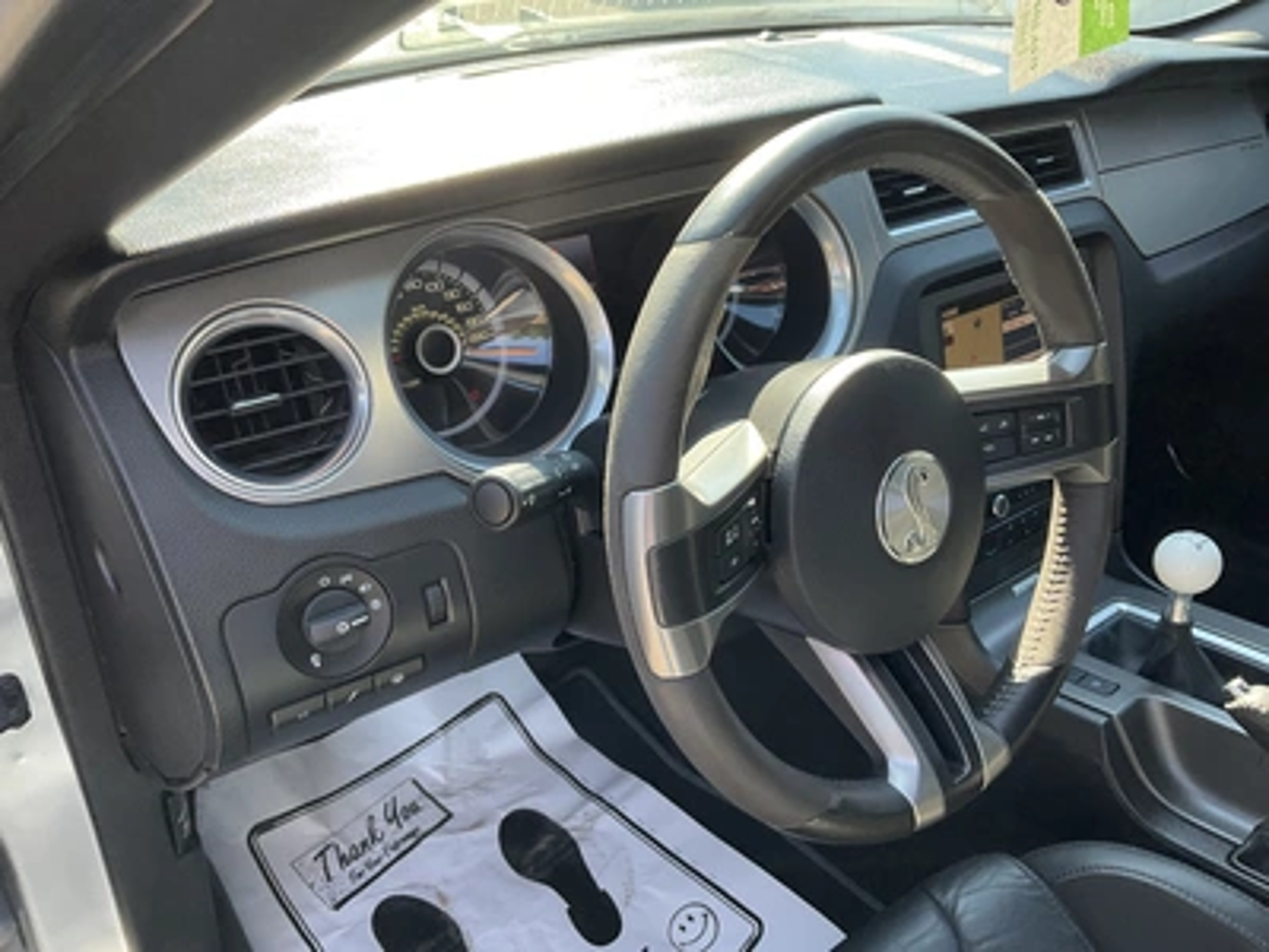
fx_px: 1063
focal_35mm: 29
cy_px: 476
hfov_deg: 61.7
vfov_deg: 48.2
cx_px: 634
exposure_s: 1/122
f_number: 1.8
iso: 40
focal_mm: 3
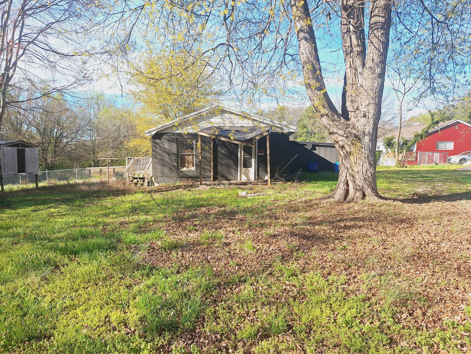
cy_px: 177
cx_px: 236
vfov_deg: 58.9
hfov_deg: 73.9
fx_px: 313
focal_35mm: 23
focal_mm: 5.54
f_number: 1.8
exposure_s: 1/1748
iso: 40
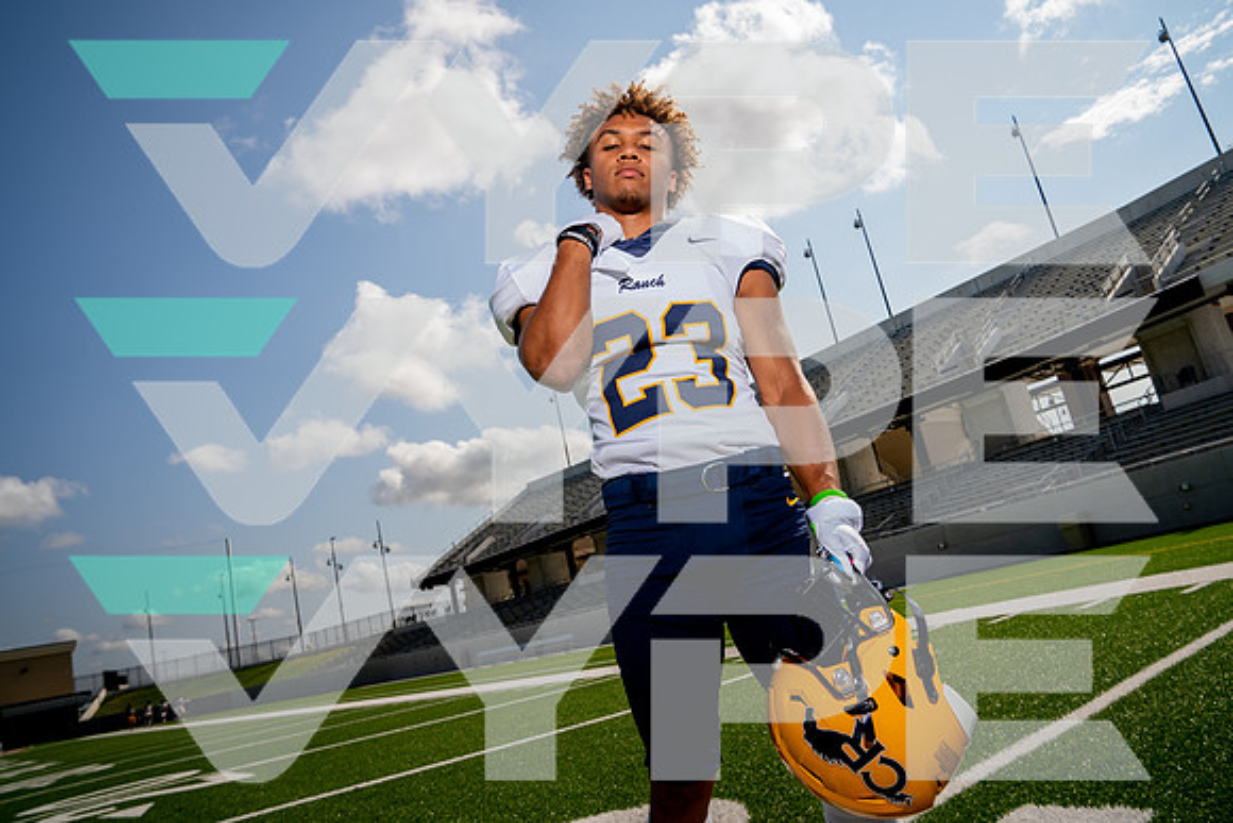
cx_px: 616
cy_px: 412
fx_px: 822
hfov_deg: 73.7
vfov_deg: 53.2
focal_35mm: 24
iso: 100
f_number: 7.1
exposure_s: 1/250
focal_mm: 24
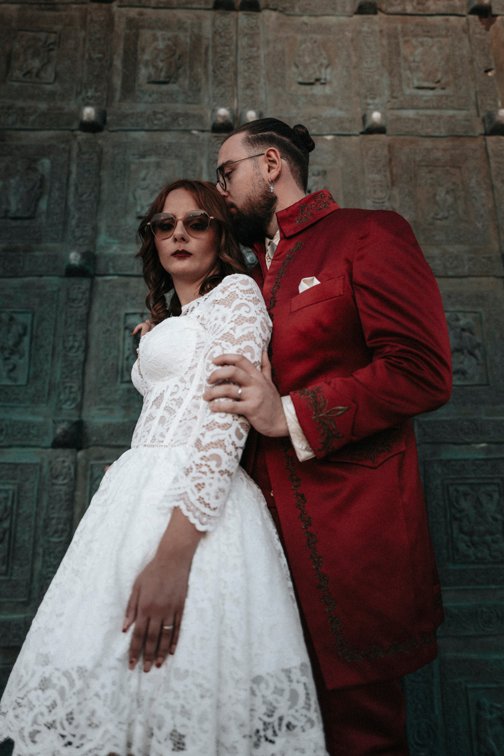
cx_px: 252
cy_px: 378
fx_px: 588
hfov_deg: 46.4
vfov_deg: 65.5
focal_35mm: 28
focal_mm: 28
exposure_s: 1/500
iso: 100
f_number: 1.7
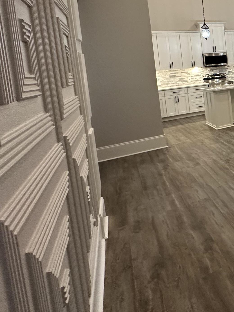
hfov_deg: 33.9
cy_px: 79
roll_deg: +4.2
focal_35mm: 31
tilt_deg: -3.9
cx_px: 299
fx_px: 279
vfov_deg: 55.6
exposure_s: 1/120
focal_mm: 2.22
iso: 250
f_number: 2.2
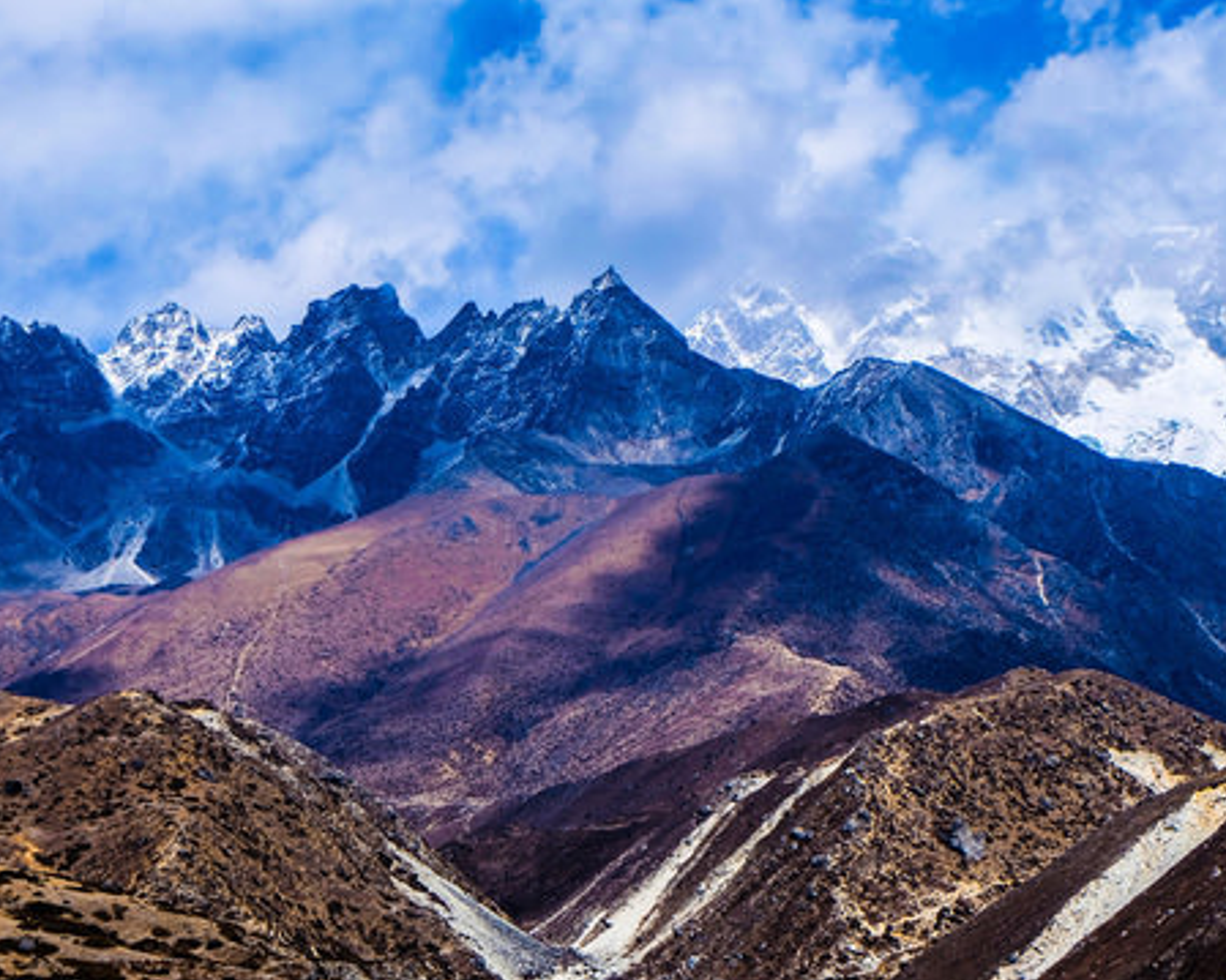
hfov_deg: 21.9
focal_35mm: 87
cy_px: 427
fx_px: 3156
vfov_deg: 17.6
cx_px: 453
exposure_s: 1/350
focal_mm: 43.4
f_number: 11
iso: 200
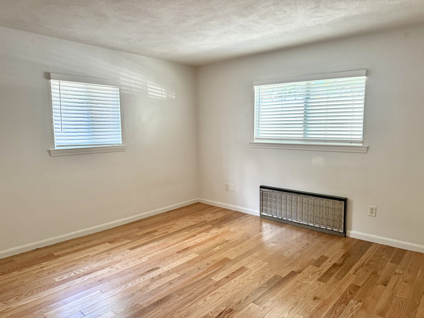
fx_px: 294
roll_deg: +0.8
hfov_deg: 71.6
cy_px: 159
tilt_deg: -6.5
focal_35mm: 24
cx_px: 212
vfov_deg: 56.8
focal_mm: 6.76
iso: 125
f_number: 1.78
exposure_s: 1/60
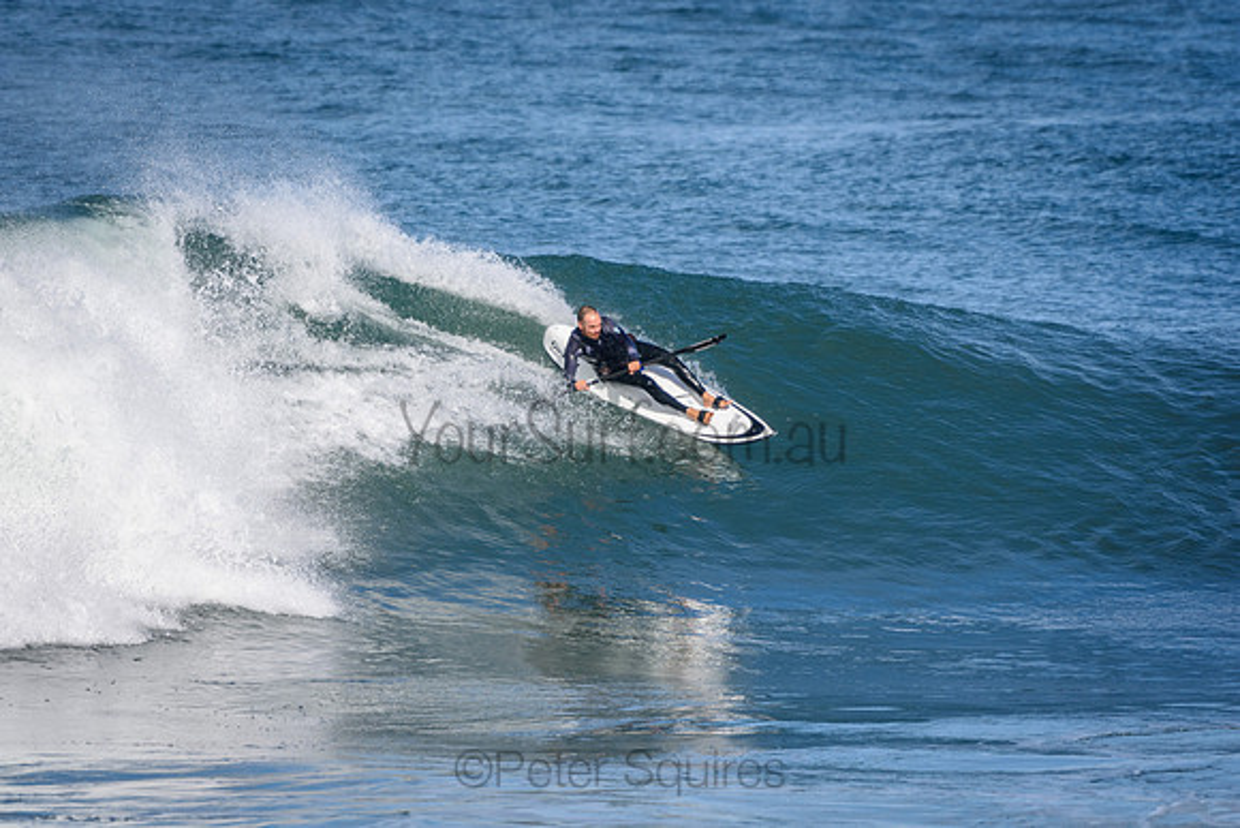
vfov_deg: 2.4
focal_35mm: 585
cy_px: 414
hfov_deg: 3.5
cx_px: 620
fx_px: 20154
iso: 320
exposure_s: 1/2000
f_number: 5.6
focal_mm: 390
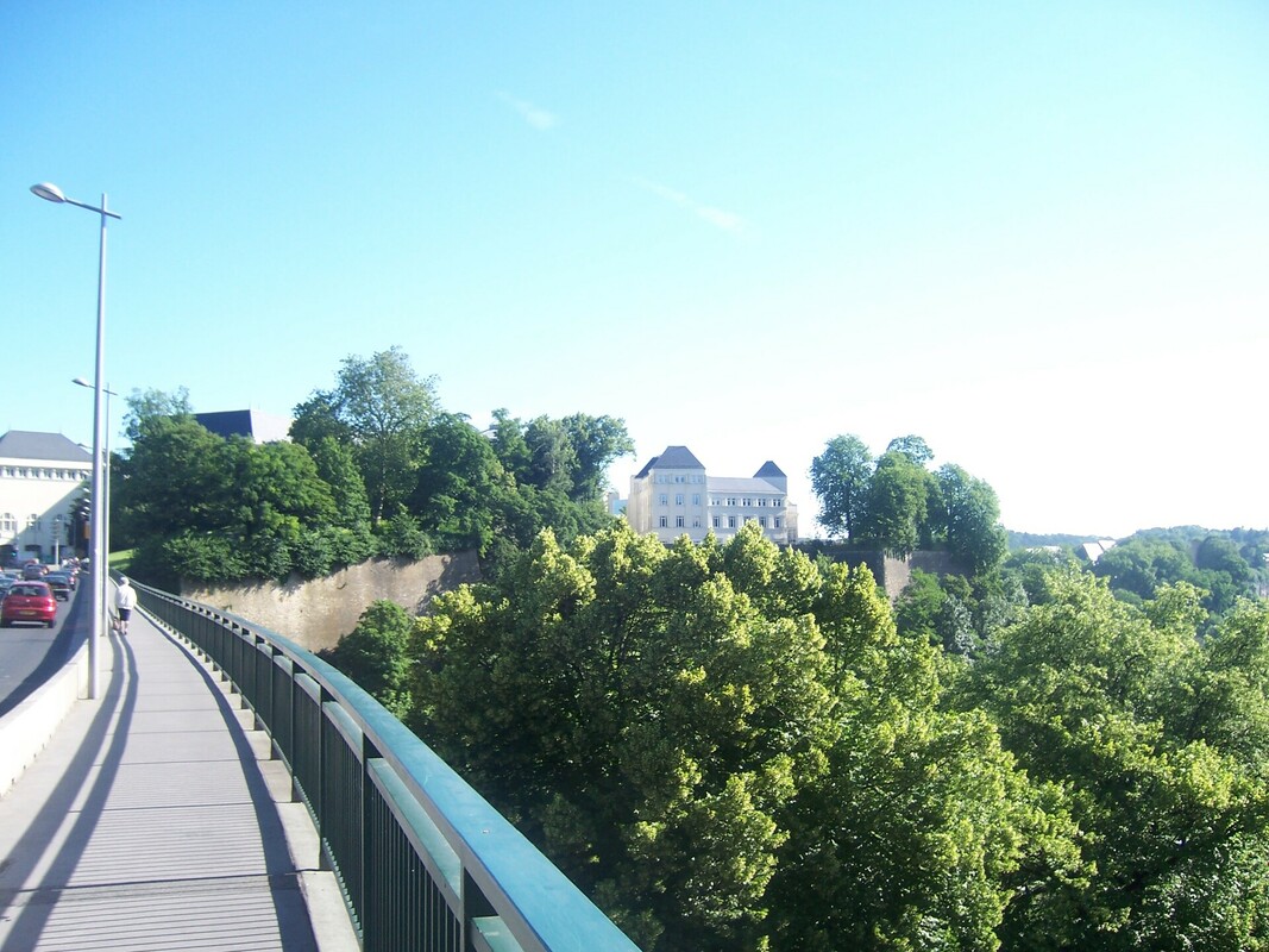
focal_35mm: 36
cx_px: 634
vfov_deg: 39.6
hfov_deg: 51.4
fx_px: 1320
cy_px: 476
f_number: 2.8
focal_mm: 6.2
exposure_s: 1/400
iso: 80
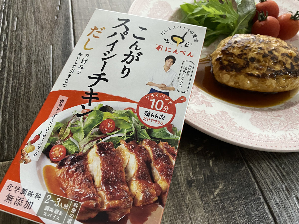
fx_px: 225
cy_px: 112
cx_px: 150
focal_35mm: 26
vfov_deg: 53.1
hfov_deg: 67.3
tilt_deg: -56.5
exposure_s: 1/33
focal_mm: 4.25
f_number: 1.8
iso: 640
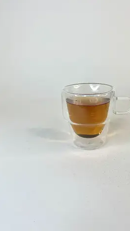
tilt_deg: -18.4
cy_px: 113
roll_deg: -1.0
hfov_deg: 39.7
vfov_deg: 66.1
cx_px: 87
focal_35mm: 29
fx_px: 178
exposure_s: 1/767
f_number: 1.8
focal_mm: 4.25
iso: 32
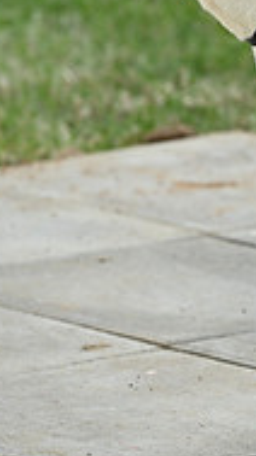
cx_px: 568
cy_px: 66
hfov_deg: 2.2
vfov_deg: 3.9
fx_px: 6616
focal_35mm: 547
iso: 320
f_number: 4.5
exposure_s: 1/1000
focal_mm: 170
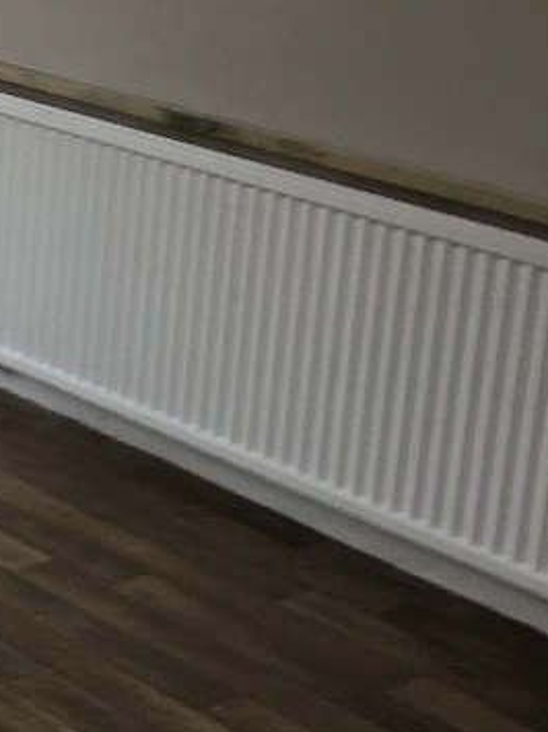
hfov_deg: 13.8
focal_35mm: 98
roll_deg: -1.3
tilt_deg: -13.5
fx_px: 2070
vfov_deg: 20.0
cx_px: -373
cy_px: 229
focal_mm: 4.15
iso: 32
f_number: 2.2
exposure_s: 1/50
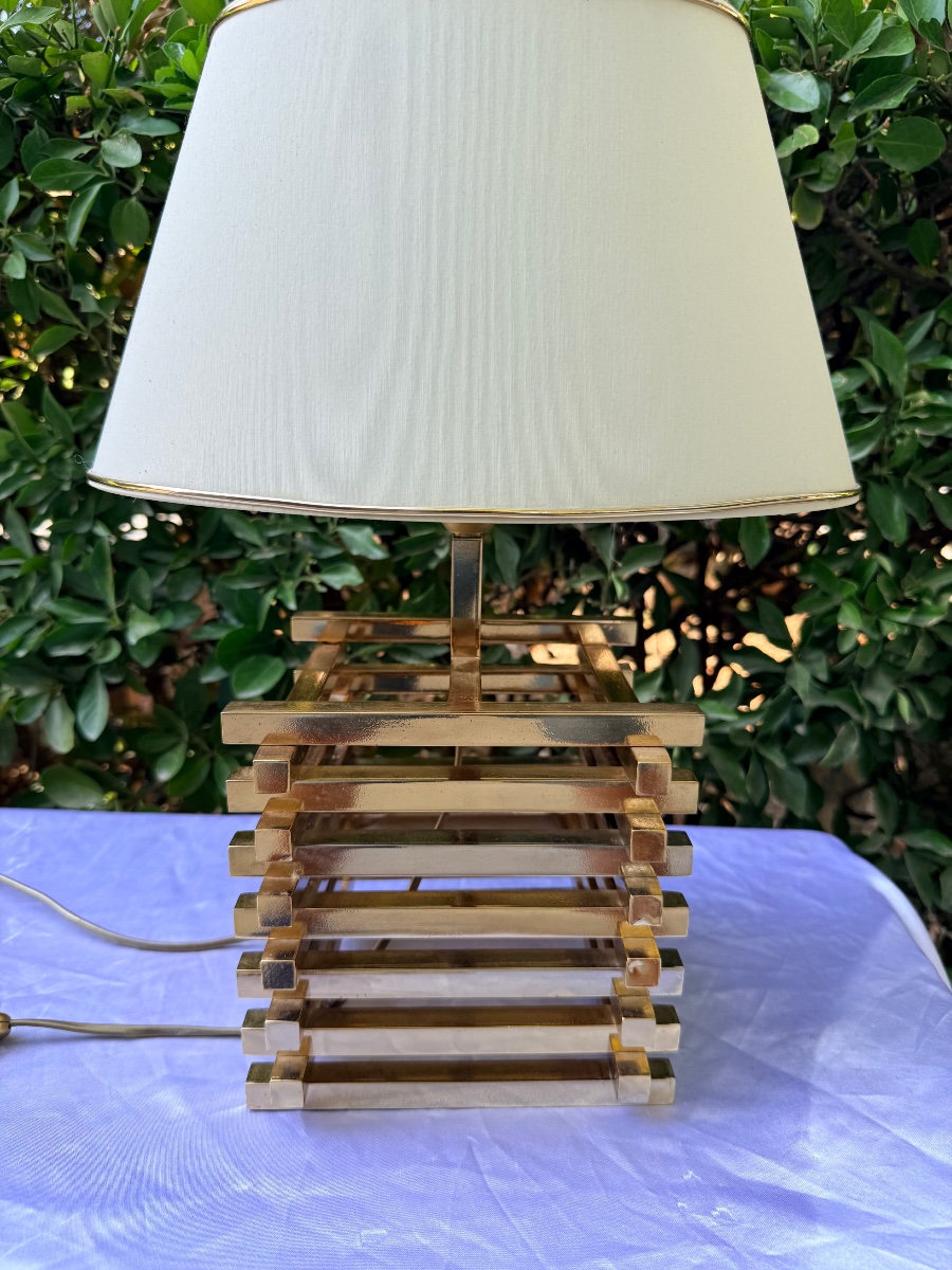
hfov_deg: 56.8
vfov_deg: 71.6
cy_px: 635
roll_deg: +1.5
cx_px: 476
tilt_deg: -13.1
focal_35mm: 24
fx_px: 880
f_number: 1.78
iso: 80
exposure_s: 1/575
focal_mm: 6.76
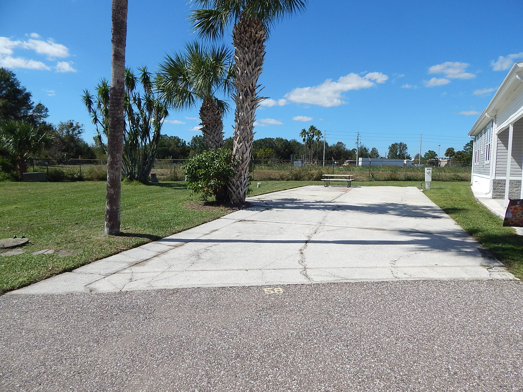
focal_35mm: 23
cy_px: 196
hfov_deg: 73.9
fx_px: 347
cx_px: 262
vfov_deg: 58.9
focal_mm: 4
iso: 125
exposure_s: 1/800
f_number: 6
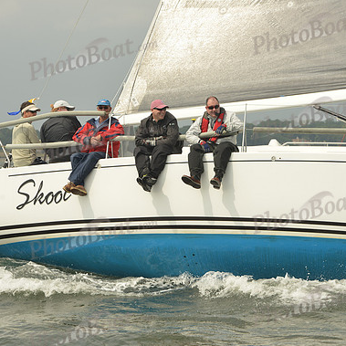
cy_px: 176
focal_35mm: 130
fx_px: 1470
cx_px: 205
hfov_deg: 13.4
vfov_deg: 13.4
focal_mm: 100
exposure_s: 1/1250
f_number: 9
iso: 320
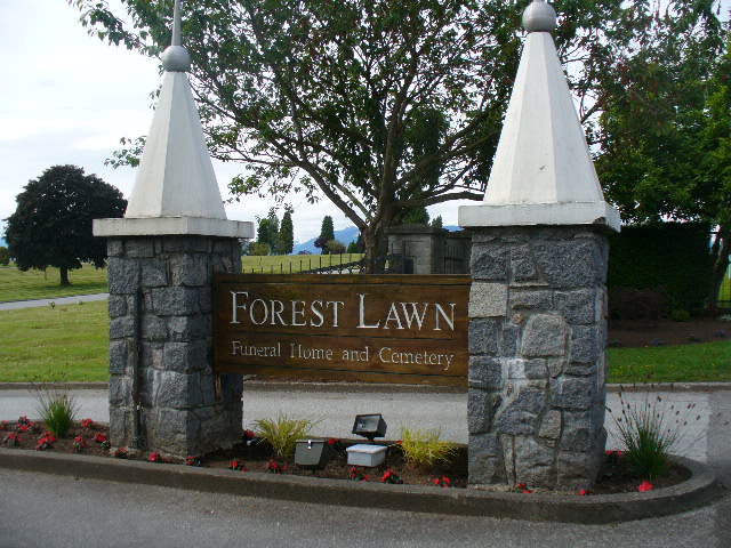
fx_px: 781
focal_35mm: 37
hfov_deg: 50.1
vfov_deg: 38.7
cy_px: 274
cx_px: 366
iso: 80
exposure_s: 1/250
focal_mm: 6.1
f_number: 5.6
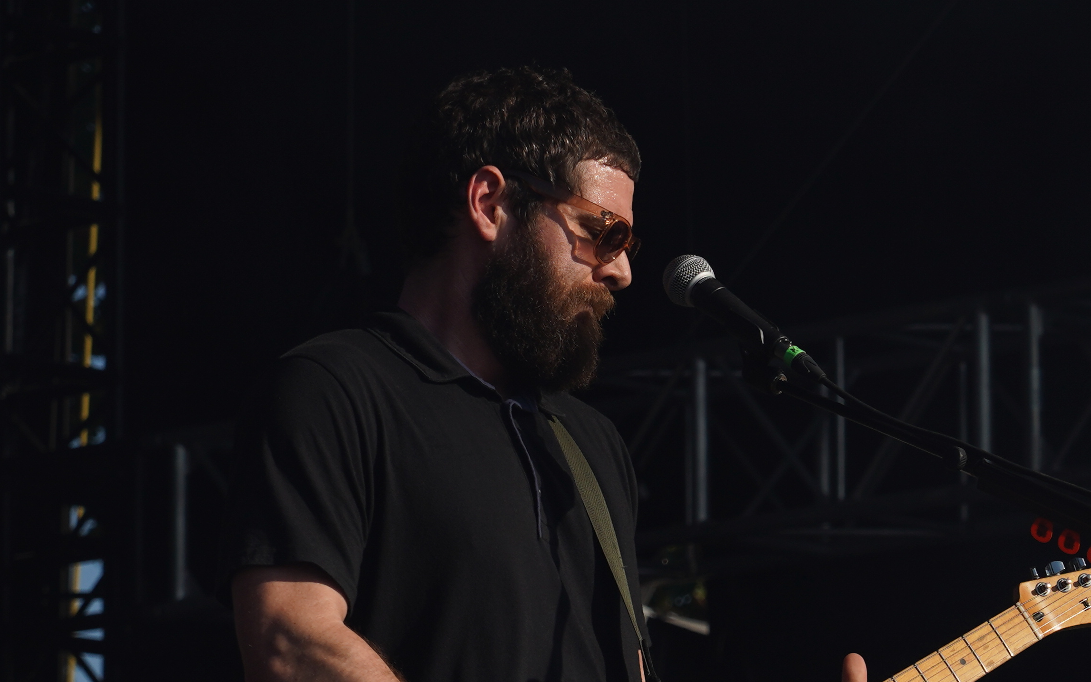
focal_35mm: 280
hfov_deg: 7.5
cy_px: 701
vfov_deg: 4.7
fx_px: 8325
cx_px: 554
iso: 100
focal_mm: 105
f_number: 8
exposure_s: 1/640
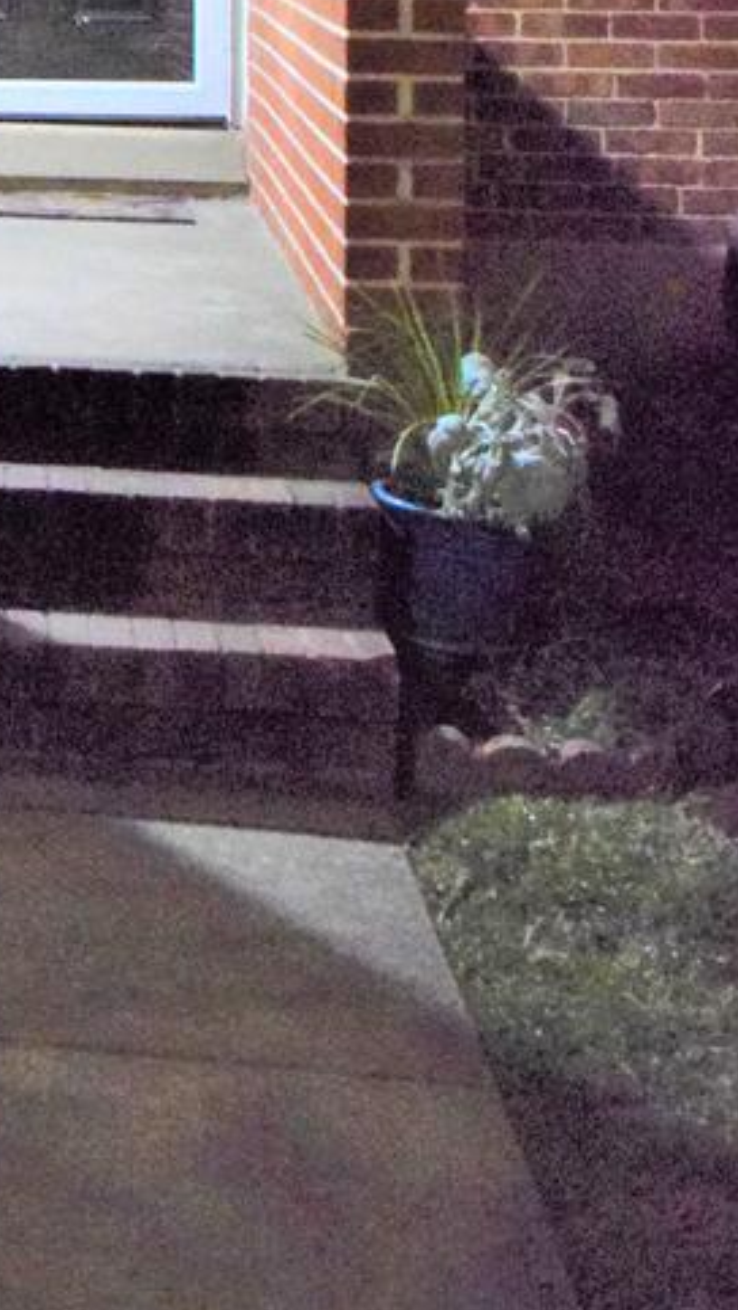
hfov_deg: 11.3
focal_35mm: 100
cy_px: -401
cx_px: -562
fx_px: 3476
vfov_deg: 19.6
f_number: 3.5
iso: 6400
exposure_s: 1/25
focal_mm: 20
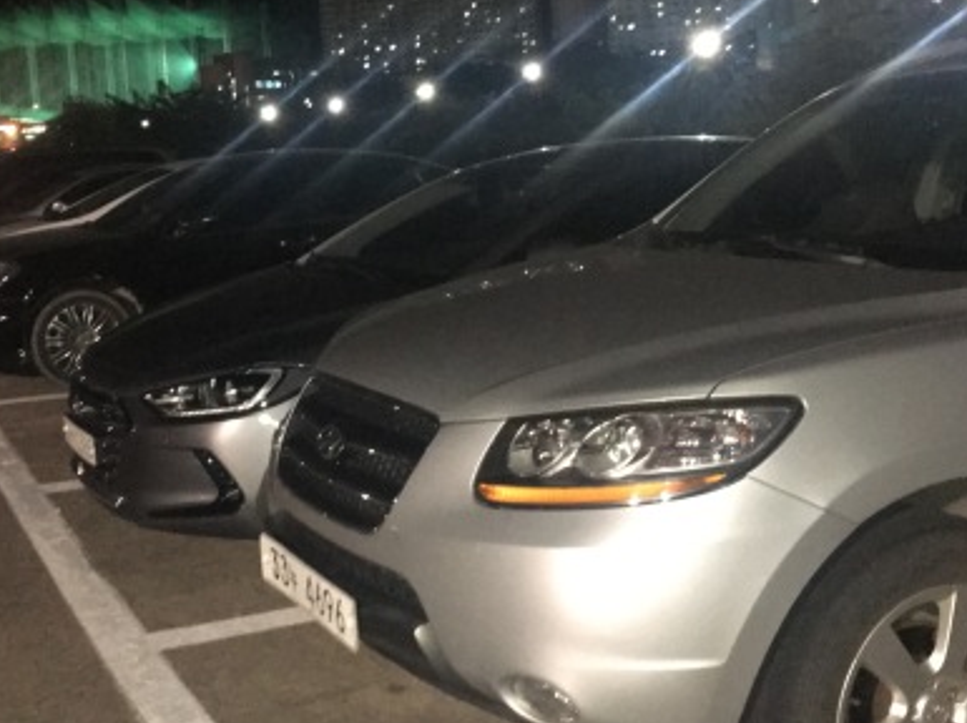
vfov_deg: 29.6
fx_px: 1368
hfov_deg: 38.8
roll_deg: +3.9
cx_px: 392
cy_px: 290
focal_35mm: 49
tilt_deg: -5.7
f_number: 2.2
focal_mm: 4.15
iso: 800
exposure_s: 1/16
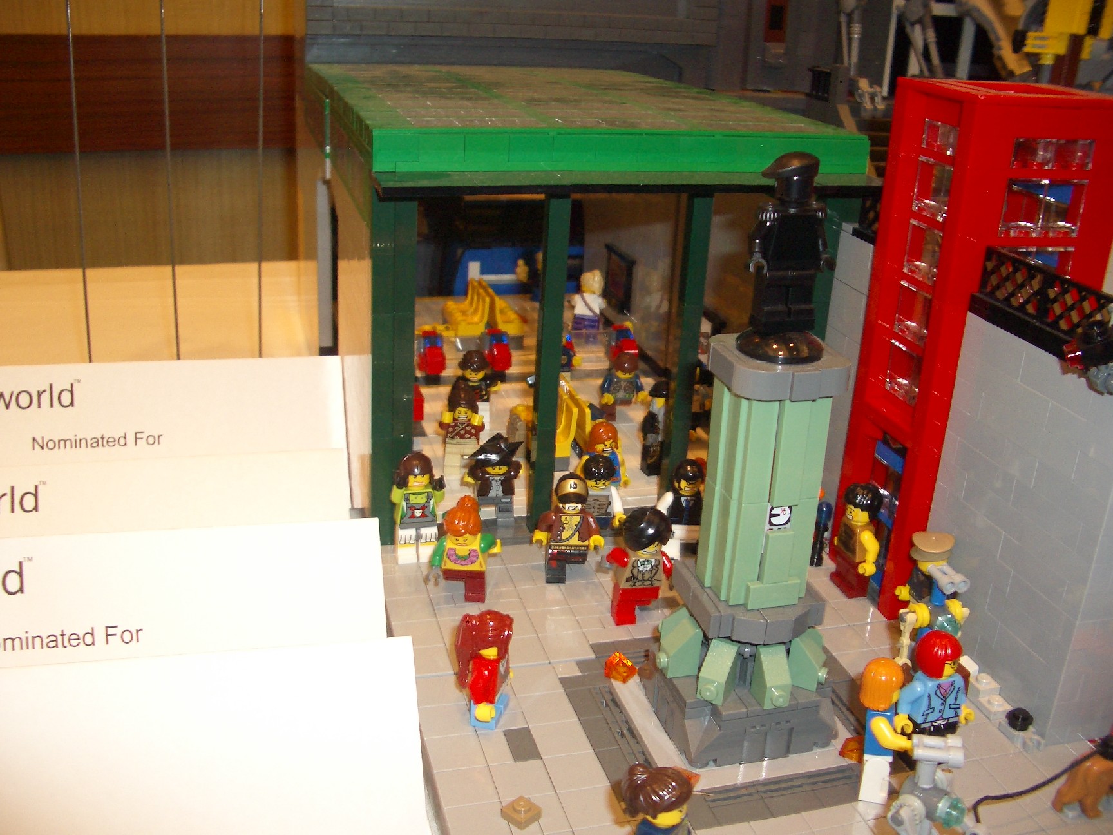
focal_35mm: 35
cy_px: 418
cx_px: 556
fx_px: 1125
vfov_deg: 40.7
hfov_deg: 52.6
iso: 100
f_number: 2.6
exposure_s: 1/60
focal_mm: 5.8
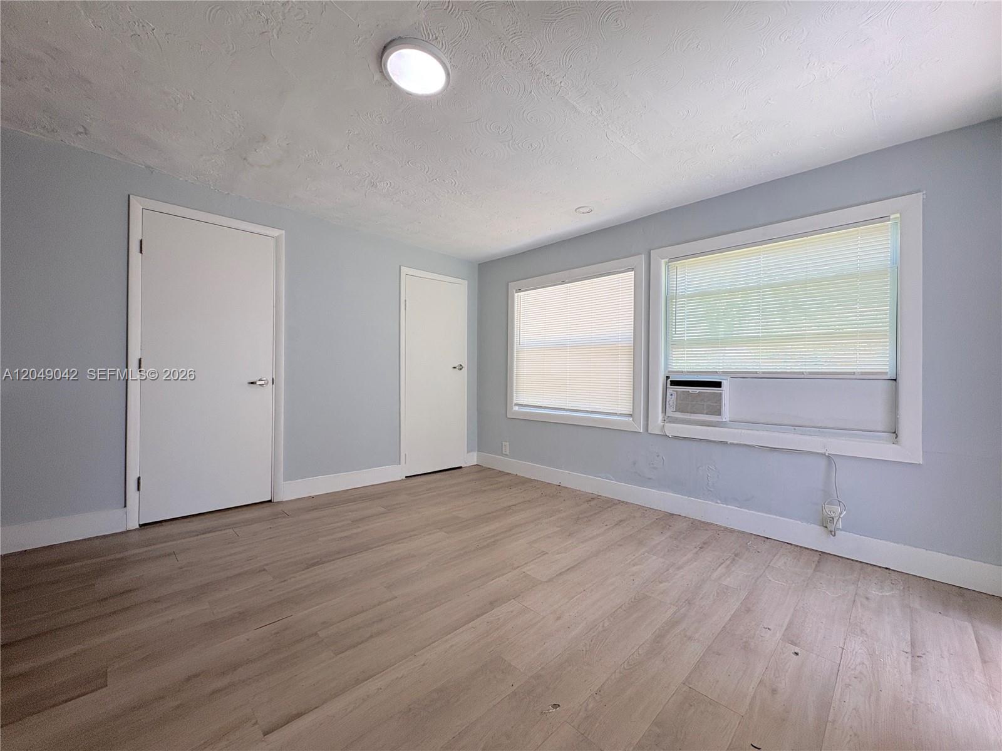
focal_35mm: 14
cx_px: 501
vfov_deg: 85.7
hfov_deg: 102.1
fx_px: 405
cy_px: 376
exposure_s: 1/120
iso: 64
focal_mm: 2.22
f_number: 2.2
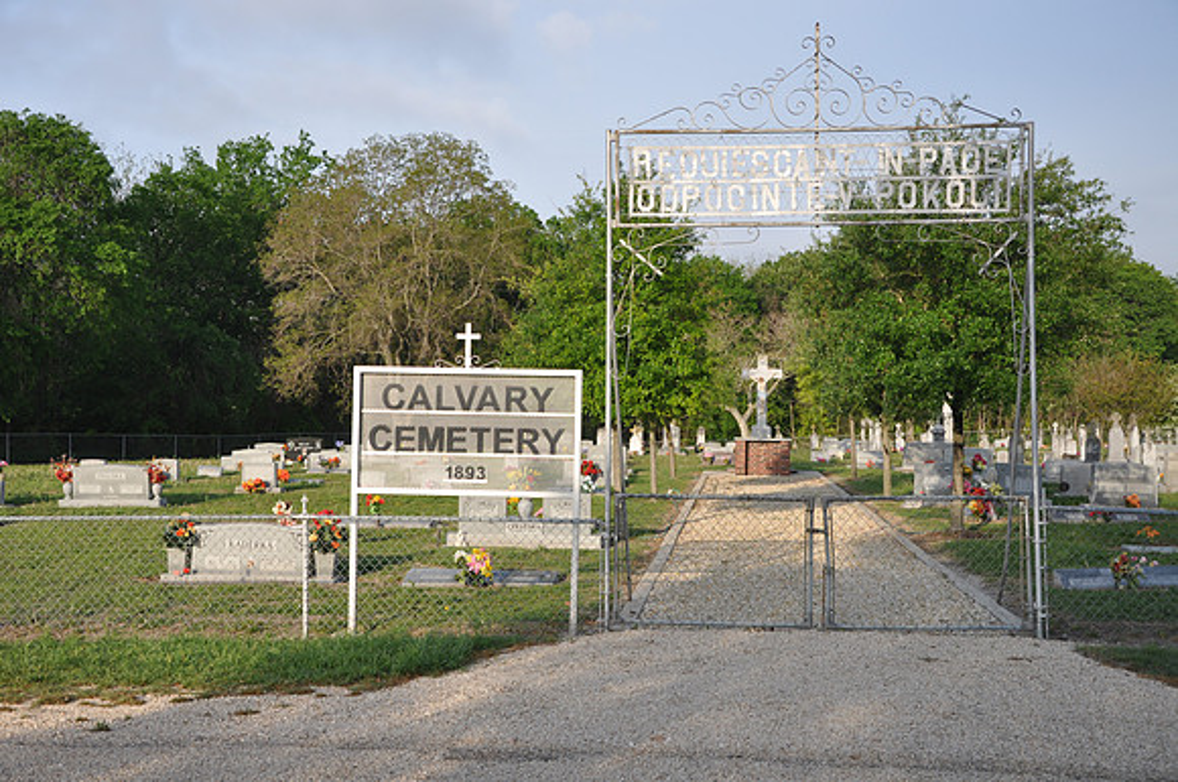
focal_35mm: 42
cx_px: 589
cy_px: 391
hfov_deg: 46.5
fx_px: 1372
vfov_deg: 31.8
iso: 200
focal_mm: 28
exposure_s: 1/160
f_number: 6.3
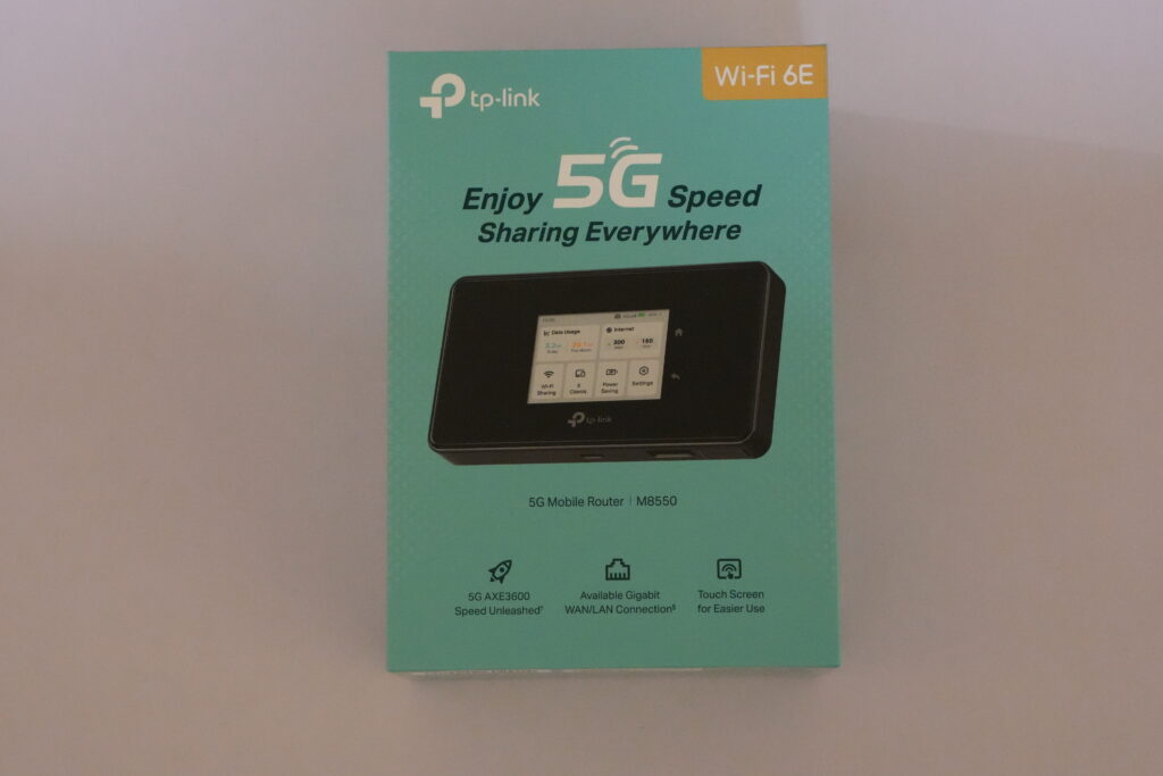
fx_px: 2423
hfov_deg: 27.0
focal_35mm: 75
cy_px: 388
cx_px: 582
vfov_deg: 18.2
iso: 6400
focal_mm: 50
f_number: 5.6
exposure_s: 1/50
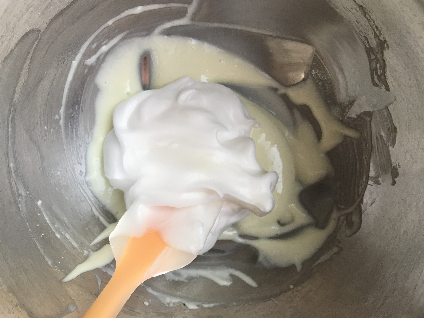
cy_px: 159
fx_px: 343
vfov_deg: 49.7
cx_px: 212
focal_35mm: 28
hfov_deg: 63.4
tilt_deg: -88.6
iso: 40
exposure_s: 1/20
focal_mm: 3.99
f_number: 1.8
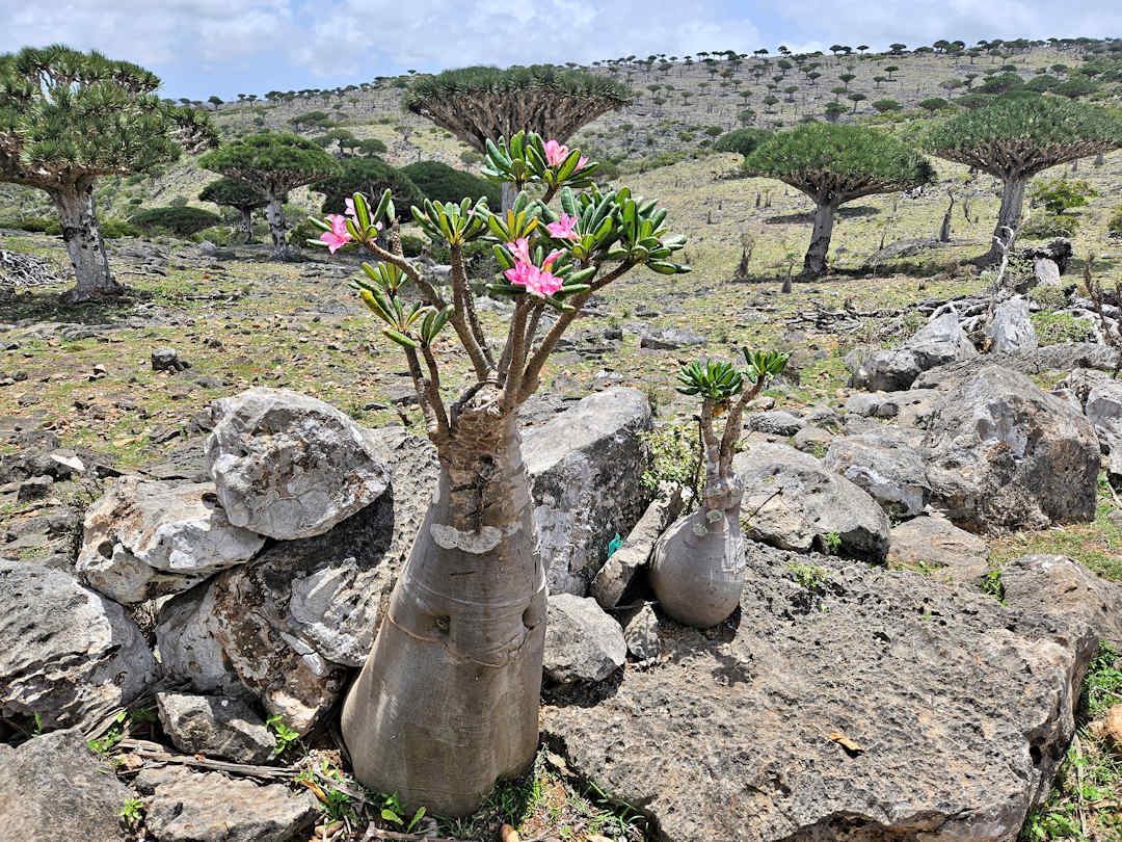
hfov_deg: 73.9
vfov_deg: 58.9
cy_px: 421
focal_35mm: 23
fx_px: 745
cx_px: 561
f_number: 1.8
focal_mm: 5.4
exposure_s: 1/1789
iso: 25
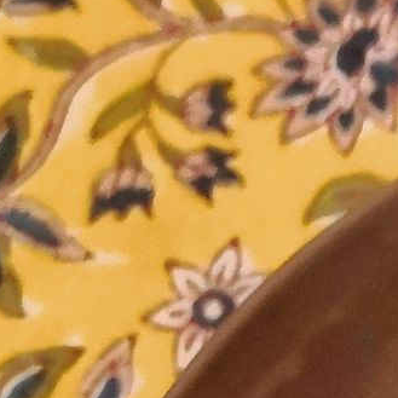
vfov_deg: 11.1
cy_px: 750
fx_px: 1886
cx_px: 864
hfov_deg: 10.7
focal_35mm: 145
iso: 500
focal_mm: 3.95
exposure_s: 1/20
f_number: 1.6
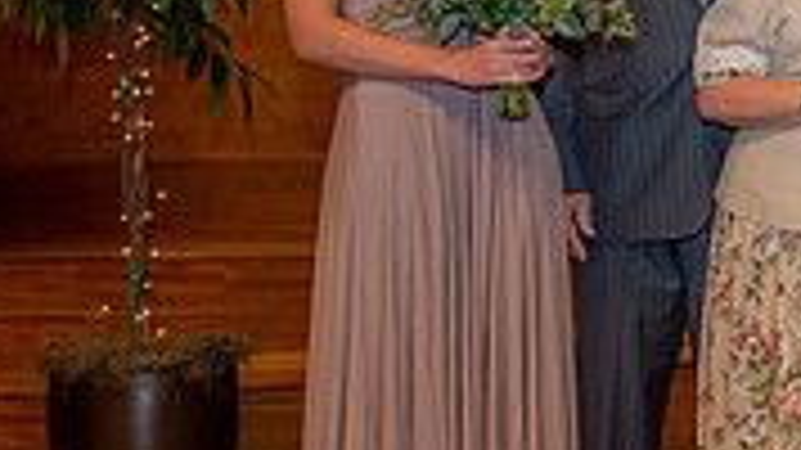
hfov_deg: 19.5
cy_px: 194
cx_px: 1278
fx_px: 1953
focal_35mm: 92
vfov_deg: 13.1
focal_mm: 27
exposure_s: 1/125
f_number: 4
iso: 640
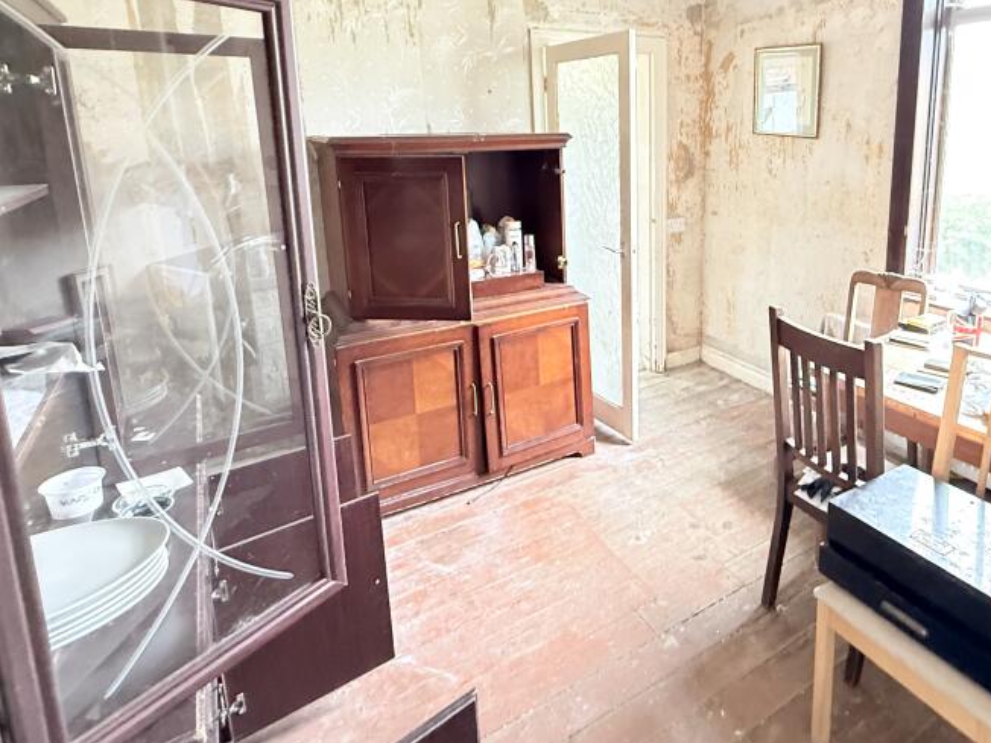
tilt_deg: -7.1
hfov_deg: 74.8
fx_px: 630
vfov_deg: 59.5
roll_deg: -1.3
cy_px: 242
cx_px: 632
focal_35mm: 22
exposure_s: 1/60
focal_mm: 2.22
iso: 640
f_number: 2.2
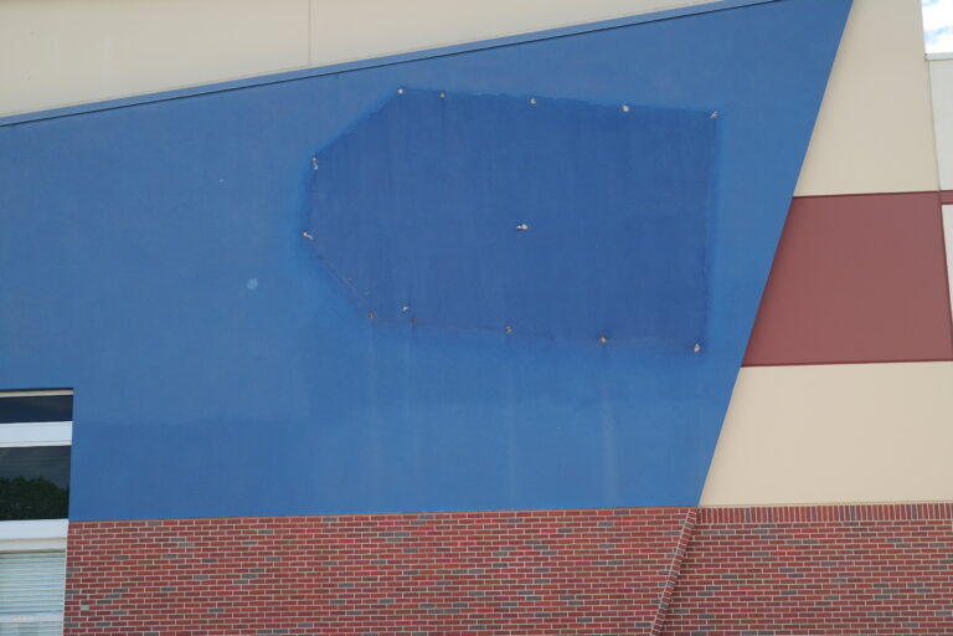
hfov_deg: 42.7
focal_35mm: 46
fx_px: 1218
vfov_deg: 29.2
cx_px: 476
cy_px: 318
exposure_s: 1/200
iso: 100
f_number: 5.6
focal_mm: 30
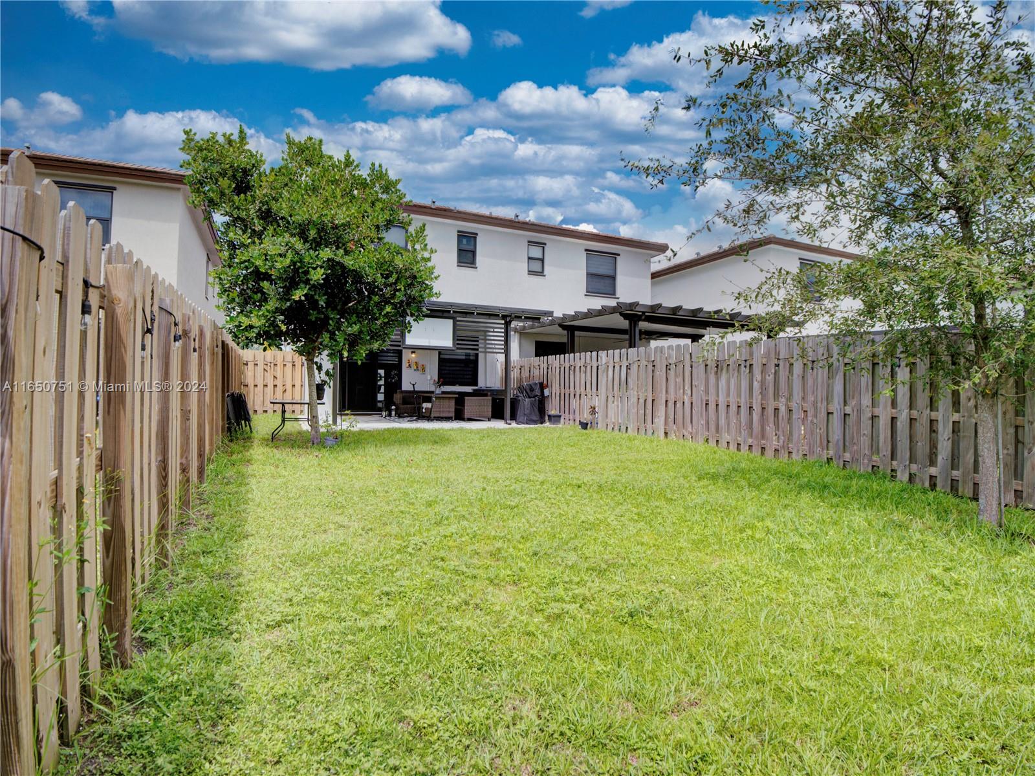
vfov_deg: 71.6
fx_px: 538
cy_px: 388
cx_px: 518
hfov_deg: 87.8
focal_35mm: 18
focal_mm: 9
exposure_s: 1/2500
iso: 200
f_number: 3.1
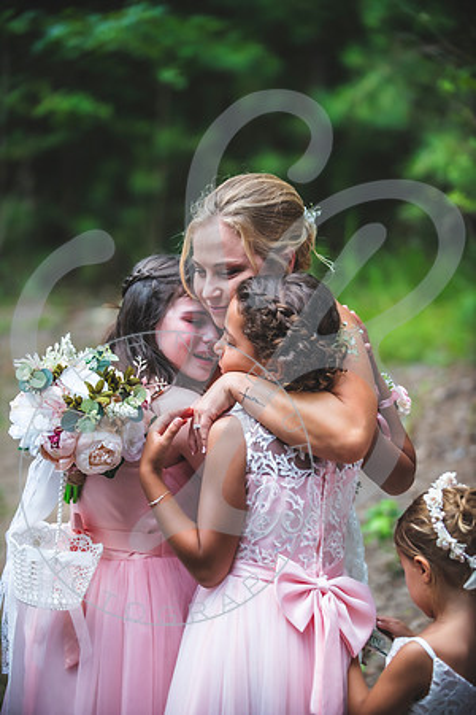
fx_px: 1944
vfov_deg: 20.8
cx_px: 238
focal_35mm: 98
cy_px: 358
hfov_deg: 14.0
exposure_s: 1/320
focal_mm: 98
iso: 1000
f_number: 2.8
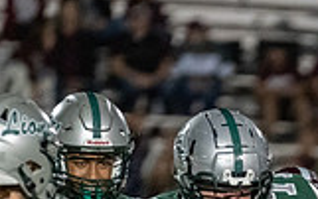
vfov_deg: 1.4
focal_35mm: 956
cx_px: 389
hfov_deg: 2.2
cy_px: 474
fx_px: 8294
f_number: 2.8
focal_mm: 200
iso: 5000
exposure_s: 1/1250
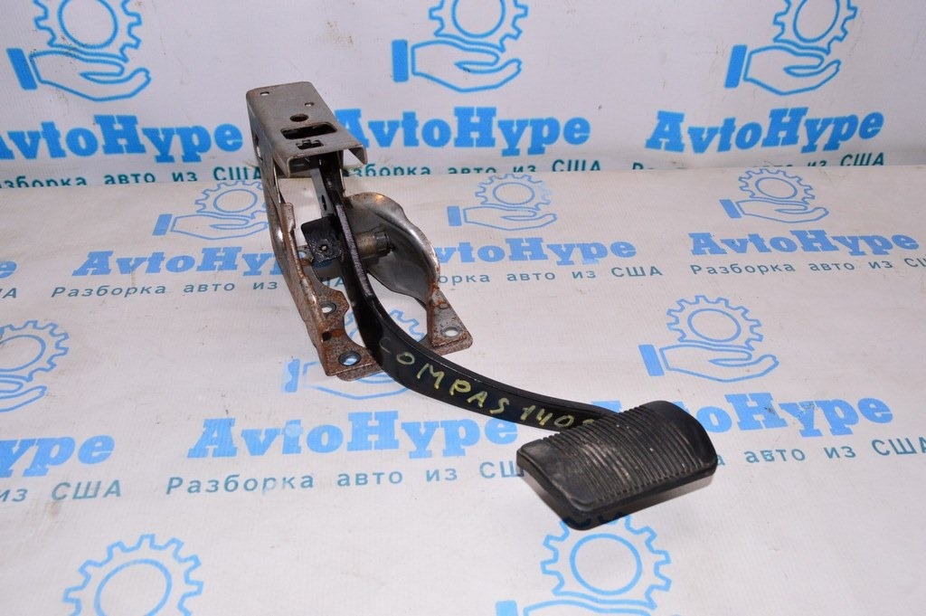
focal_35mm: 32
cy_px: 308
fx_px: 810
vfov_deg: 41.6
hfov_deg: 59.5
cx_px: 463
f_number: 8
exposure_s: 1/160
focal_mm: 21
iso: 1600
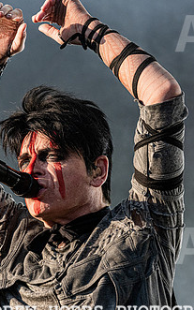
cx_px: 48
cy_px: 145
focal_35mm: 336
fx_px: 2841
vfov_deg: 6.2
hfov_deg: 3.9
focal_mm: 175
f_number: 5.6
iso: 800
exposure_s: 1/2000
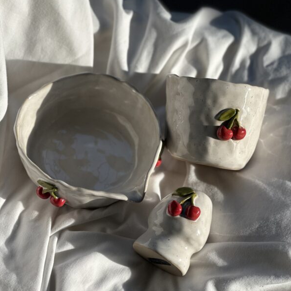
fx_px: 875
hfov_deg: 18.9
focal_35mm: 92
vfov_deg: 18.9
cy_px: 177
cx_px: 146
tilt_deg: -63.3
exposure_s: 1/121
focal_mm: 9
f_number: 2.8
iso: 32
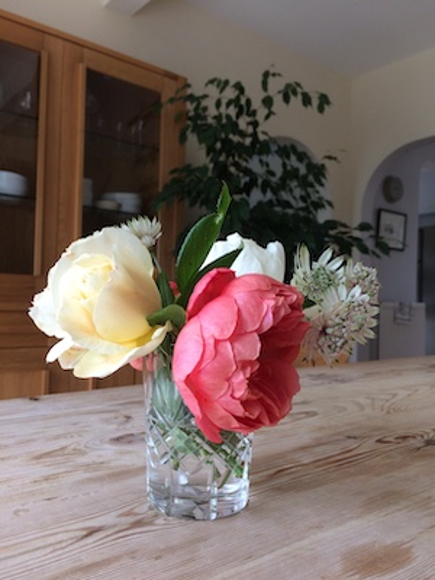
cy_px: 290
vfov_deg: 61.7
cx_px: 218
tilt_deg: -1.5
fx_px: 486
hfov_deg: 48.2
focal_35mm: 29
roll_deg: -1.4
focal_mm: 4.15
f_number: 2.2
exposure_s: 1/100
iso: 64
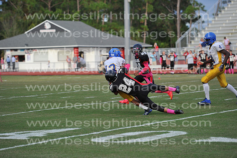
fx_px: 888
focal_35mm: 135
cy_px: 79
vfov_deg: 10.1
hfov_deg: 15.2
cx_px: 118
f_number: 3.2
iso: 800
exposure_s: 1/2500
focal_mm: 135
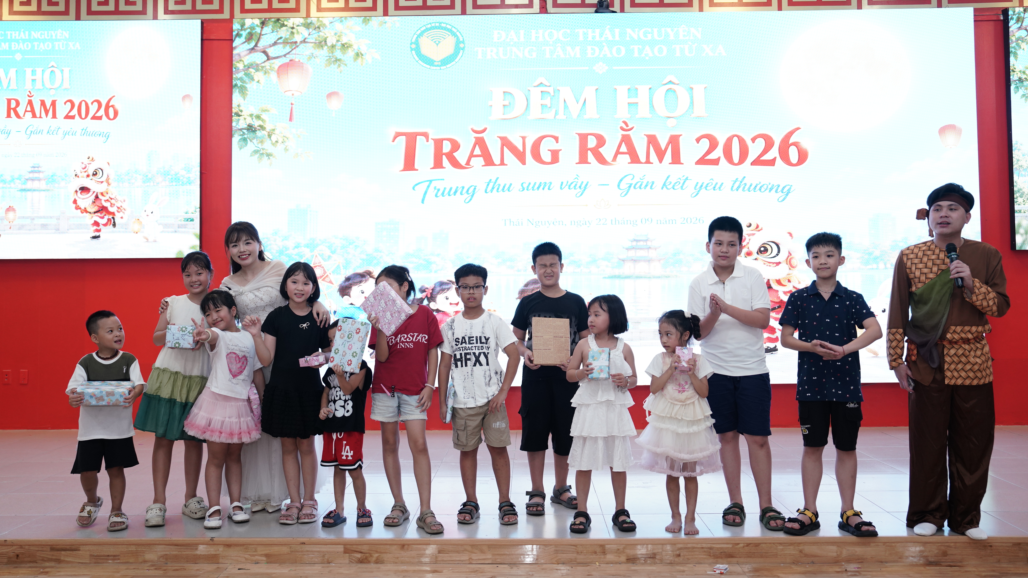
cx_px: 512
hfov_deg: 59.5
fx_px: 900
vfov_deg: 35.6
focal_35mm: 33
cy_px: 249
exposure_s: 1/160
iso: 800
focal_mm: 31
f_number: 2.8
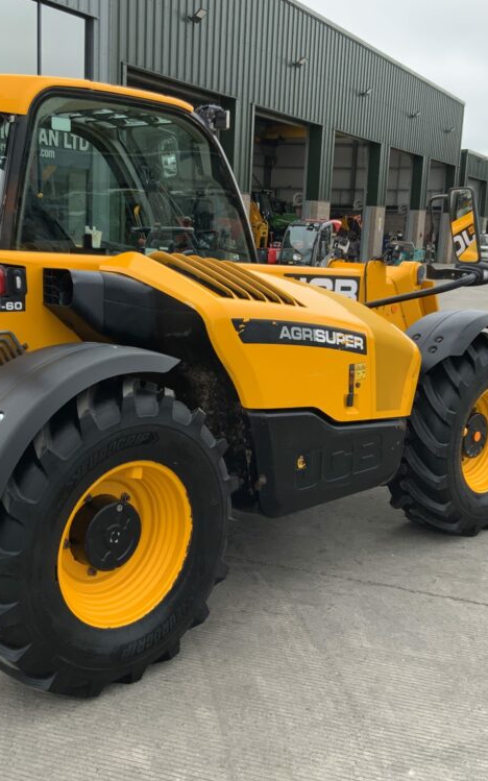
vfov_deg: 47.2
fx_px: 894
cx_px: 226
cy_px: 382
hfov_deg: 30.5
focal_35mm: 42
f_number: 1.8
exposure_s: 1/450
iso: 16
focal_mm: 3
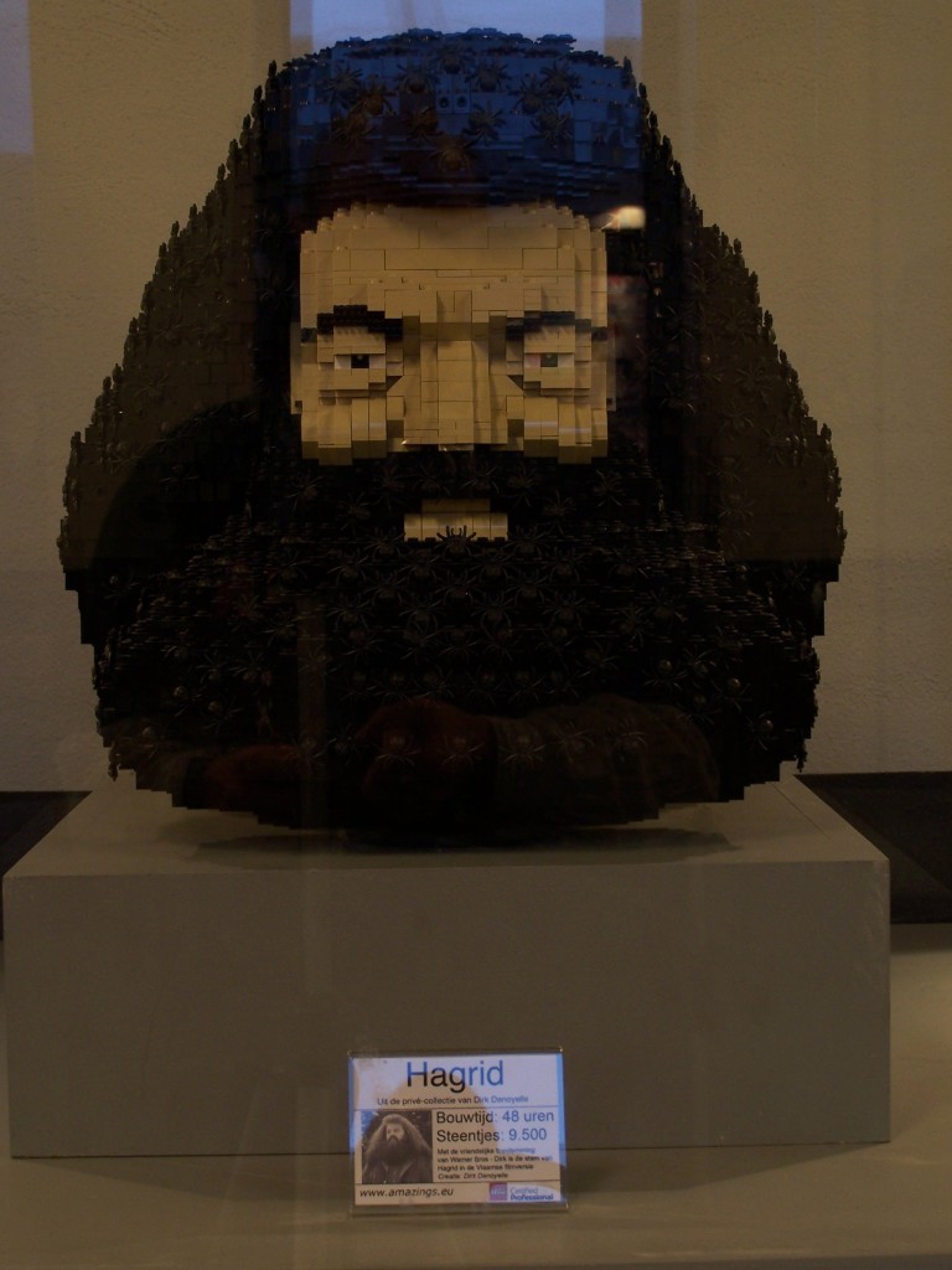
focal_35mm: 69
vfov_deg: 28.2
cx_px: 476
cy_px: 635
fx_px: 2530
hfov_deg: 21.3
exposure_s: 1/2
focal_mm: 11.5
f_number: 3.2
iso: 80
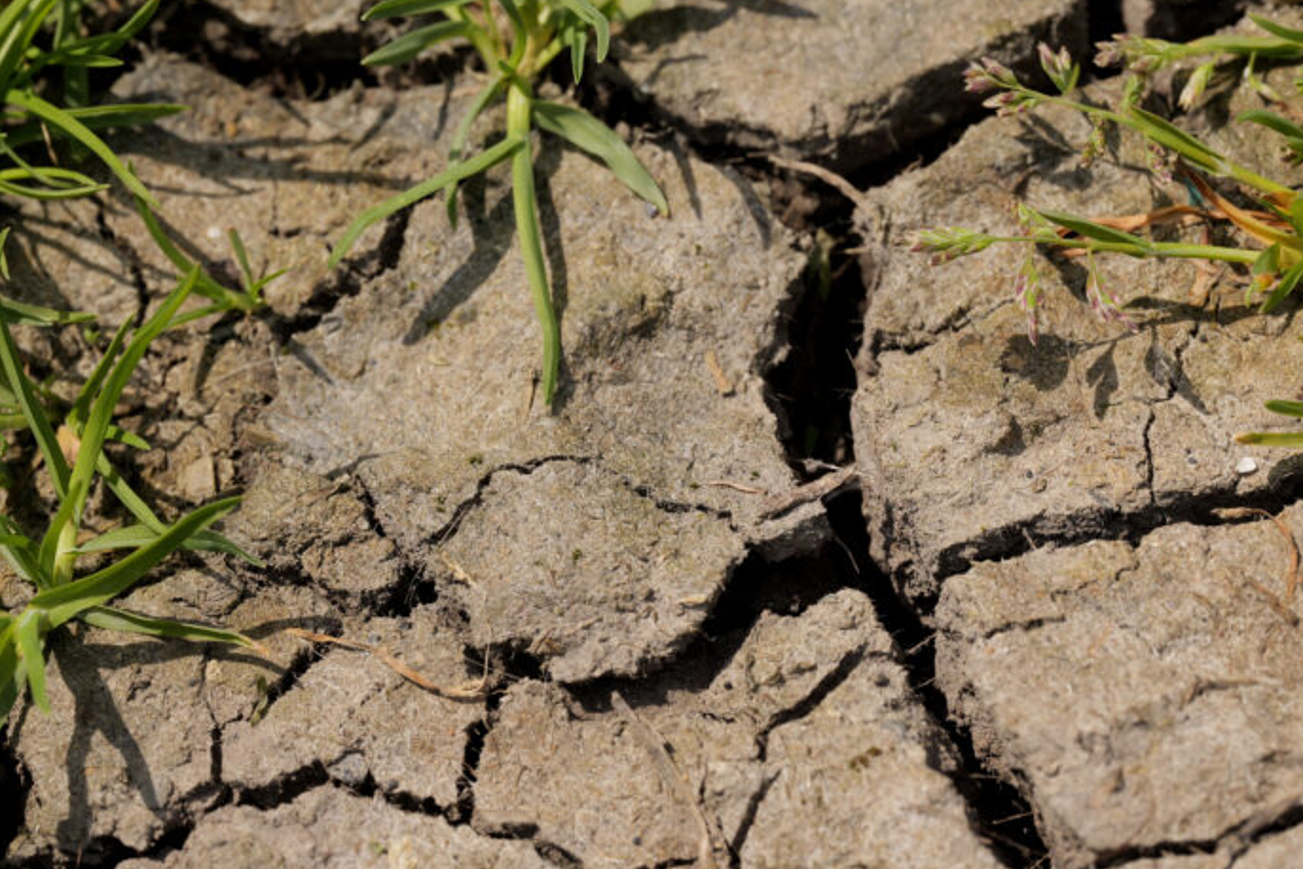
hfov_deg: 15.8
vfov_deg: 10.5
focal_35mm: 130
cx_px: 679
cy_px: 437
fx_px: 4705
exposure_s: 1/1000
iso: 800
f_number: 9
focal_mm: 105
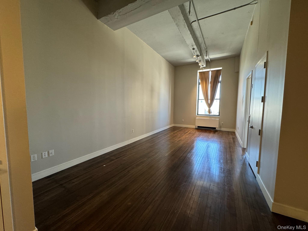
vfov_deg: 85.7
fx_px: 125
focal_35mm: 14
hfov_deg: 102.1
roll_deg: -0.9
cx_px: 154
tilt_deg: -4.6
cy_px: 116
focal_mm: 2.22
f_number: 2.2
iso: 250
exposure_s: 1/60
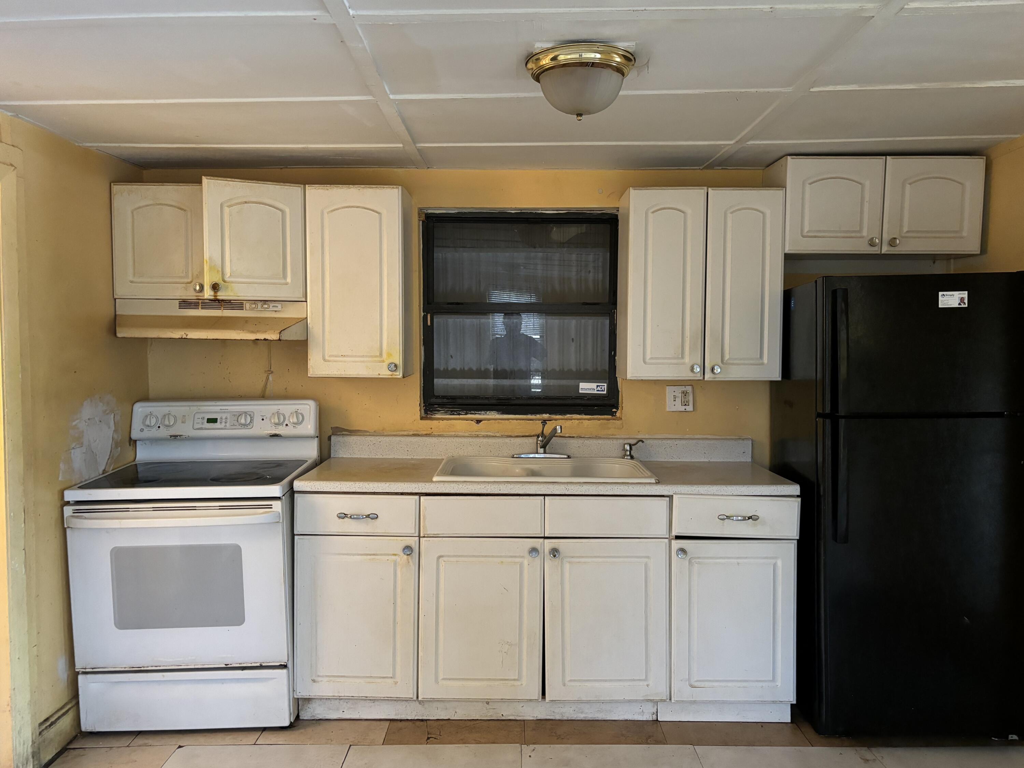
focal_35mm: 26
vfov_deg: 53.1
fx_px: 769
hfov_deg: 67.3
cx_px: 512
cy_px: 384
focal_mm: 5.96
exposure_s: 1/60
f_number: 1.6
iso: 400
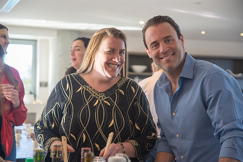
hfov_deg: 27.3
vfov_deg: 18.4
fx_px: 500
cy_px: 82
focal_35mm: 74
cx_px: 122
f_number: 4.5
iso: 1000
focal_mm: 73
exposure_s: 1/200
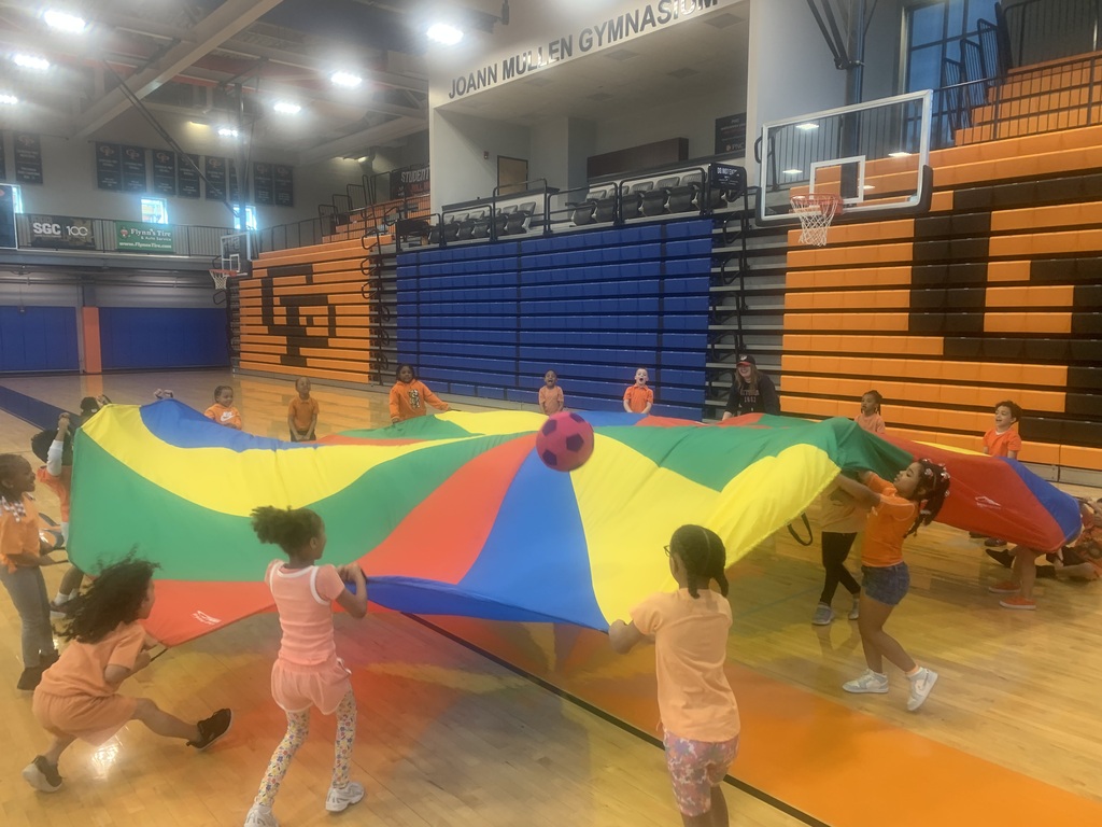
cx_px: 551
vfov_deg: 53.1
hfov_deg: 67.3
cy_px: 414
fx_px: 828
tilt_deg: -8.5
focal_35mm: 26
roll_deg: +0.1
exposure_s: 1/101
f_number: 1.8
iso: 100
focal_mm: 4.25
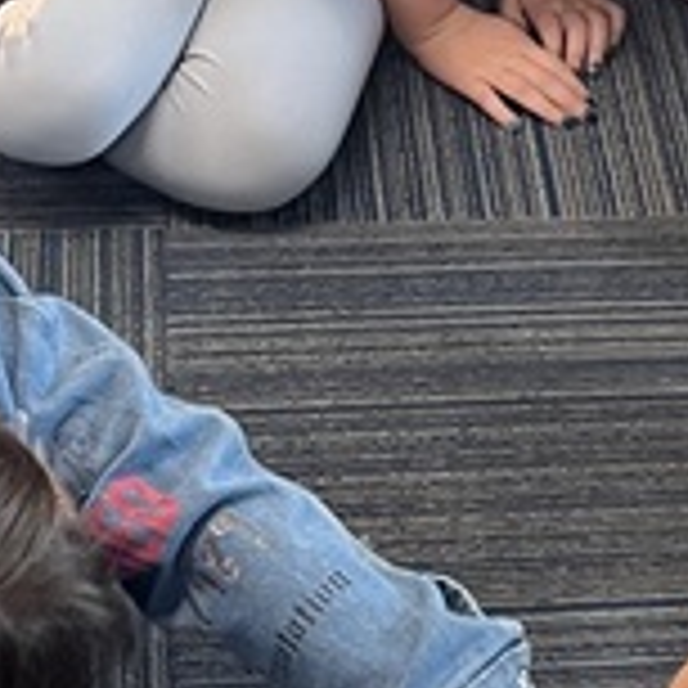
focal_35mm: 154
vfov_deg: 11.0
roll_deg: -3.0
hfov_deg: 11.3
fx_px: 3463
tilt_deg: -26.5
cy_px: -274
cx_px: 589
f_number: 1.6
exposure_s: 1/60
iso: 125
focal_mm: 5.1
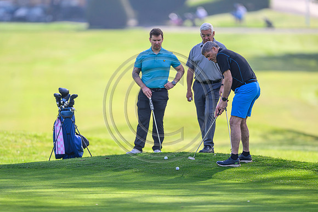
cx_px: 159
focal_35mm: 400
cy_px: 106
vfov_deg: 3.4
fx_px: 3534
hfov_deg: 5.2
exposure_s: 1/3200
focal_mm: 400
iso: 500
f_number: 2.8
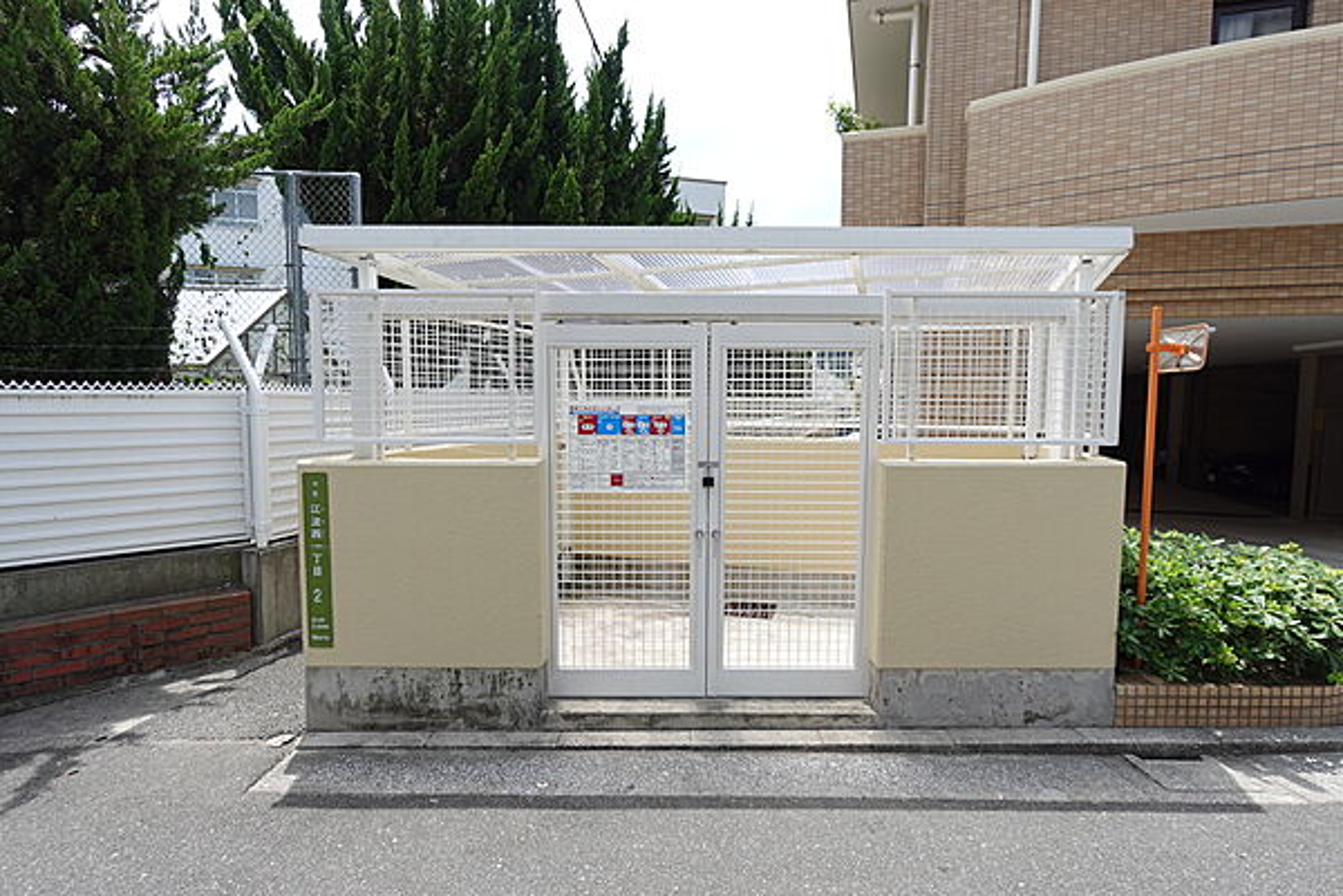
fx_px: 671
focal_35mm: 18
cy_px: 448
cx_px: 672
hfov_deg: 90.0
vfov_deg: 67.4
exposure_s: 1/500
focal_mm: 6.9
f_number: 4
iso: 125
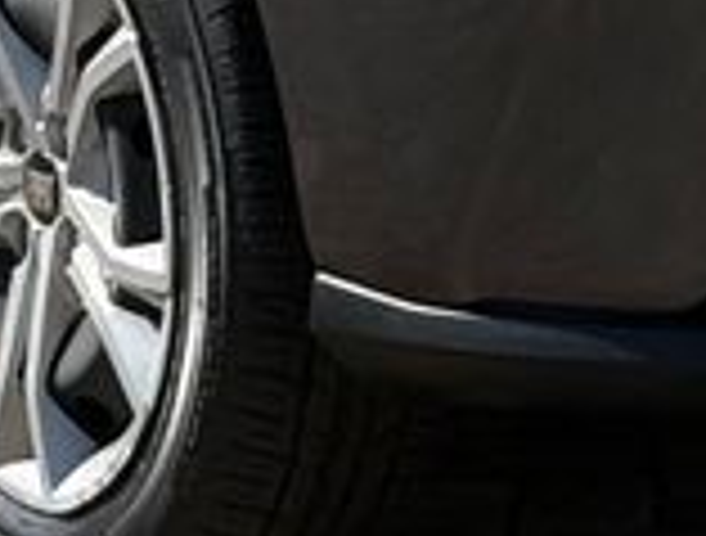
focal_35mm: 291
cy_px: -721
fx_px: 5958
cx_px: 506
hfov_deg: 6.8
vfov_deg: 5.0
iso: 64
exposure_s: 1/4878
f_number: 1.78
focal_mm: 6.76
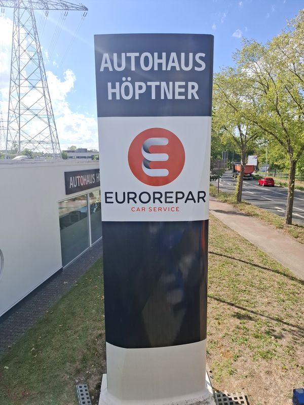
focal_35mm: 23
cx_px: 152
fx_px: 269
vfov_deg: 73.9
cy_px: 202
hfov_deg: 58.9
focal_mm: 5.54
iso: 50
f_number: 1.8
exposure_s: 1/2353
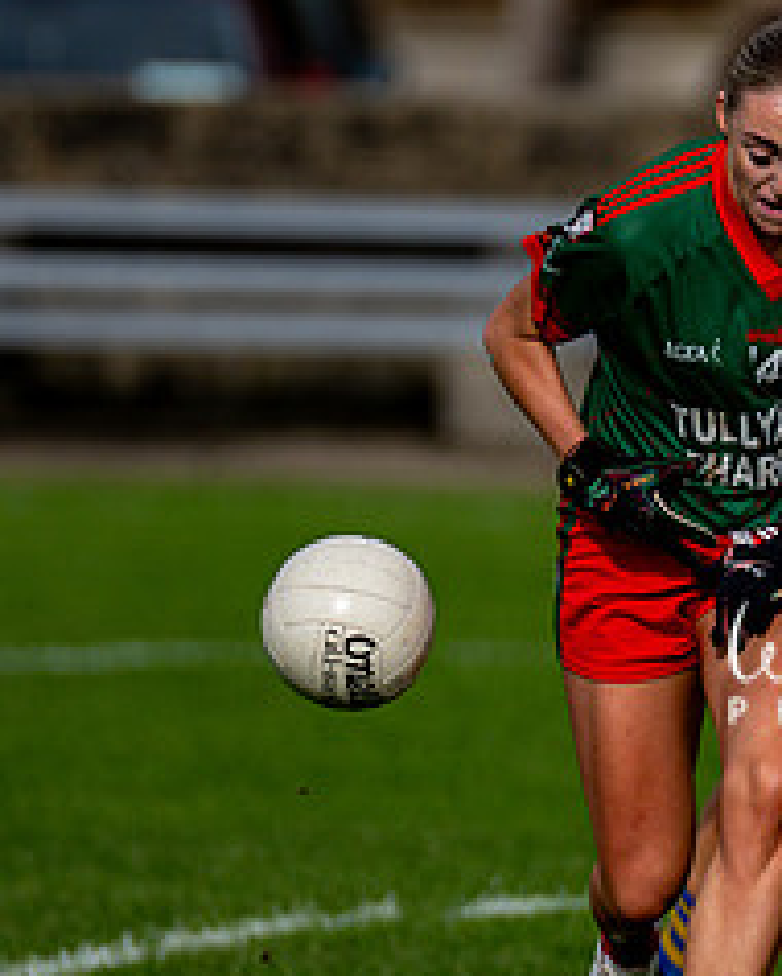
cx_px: 996
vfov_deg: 1.9
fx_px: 29818
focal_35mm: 1032
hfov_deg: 1.5
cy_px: 581
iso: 220
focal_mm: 300
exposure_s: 1/4000
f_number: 2.8
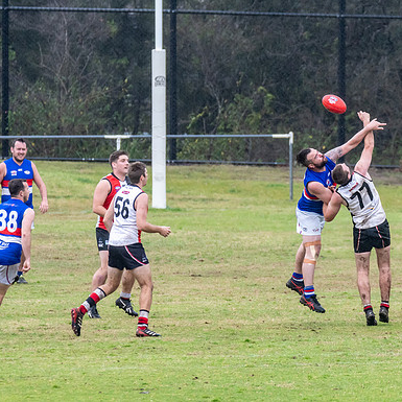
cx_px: 291
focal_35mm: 741
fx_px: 9736
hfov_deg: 2.4
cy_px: 201
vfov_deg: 2.4
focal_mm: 380
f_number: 7.1
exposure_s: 1/2000
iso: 1250
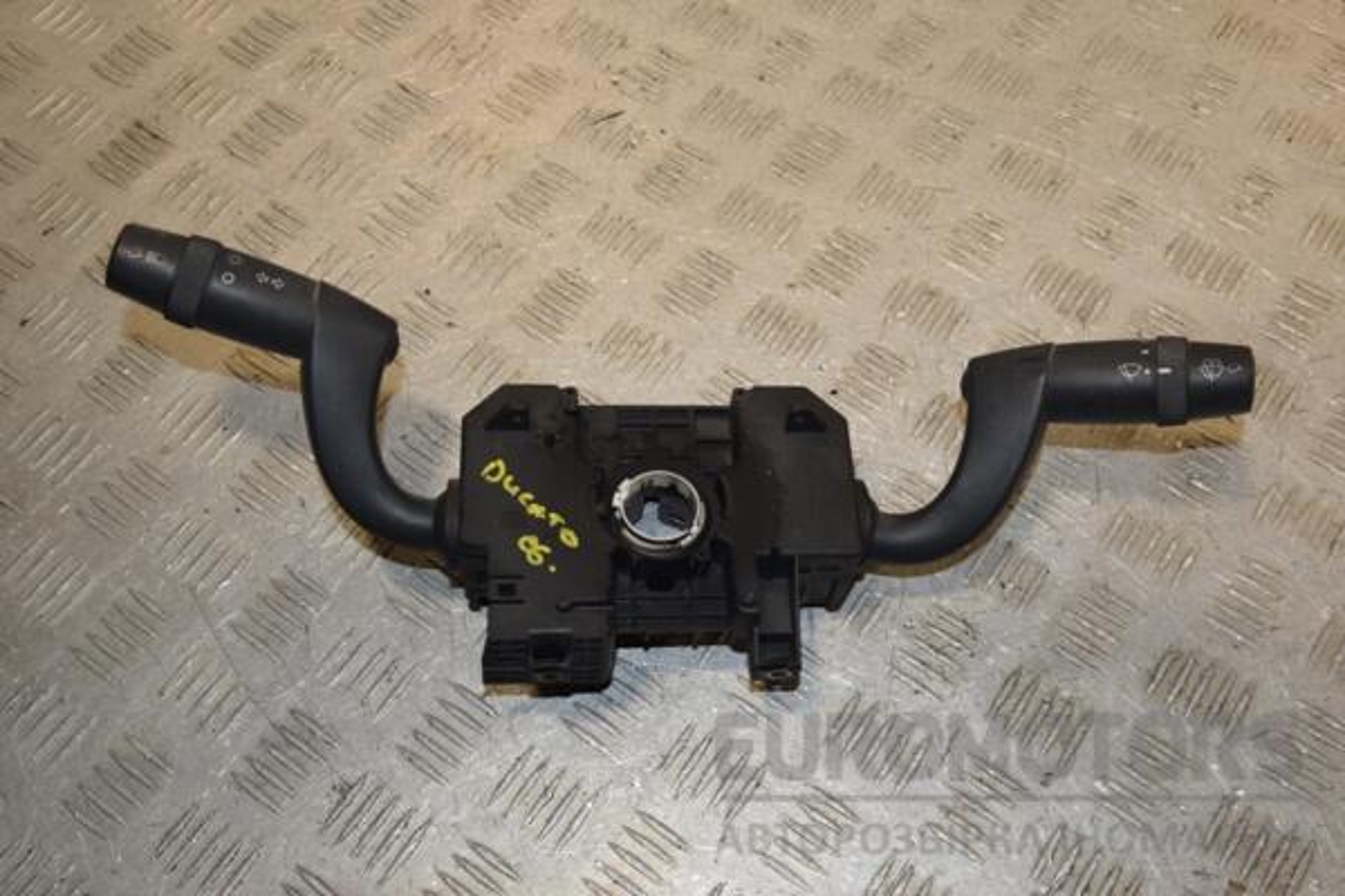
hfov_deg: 49.6
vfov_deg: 34.2
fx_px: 1457
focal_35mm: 39
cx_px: 672
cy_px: 448
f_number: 10
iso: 800
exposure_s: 1/200
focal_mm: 26
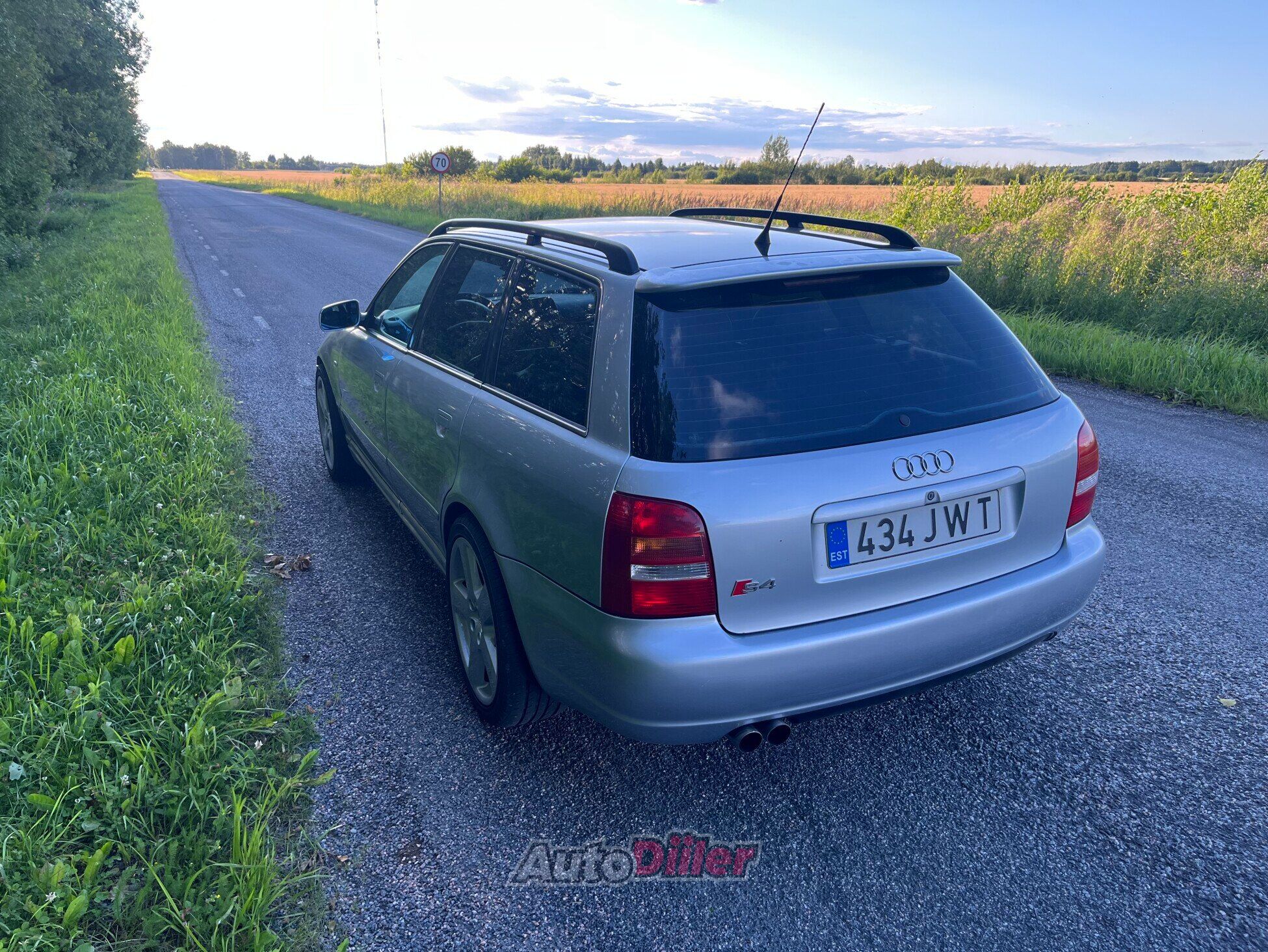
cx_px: 634
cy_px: 476
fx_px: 953
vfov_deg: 53.1
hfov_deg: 67.3
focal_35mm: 26
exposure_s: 1/388
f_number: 1.6
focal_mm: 5.1
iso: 50
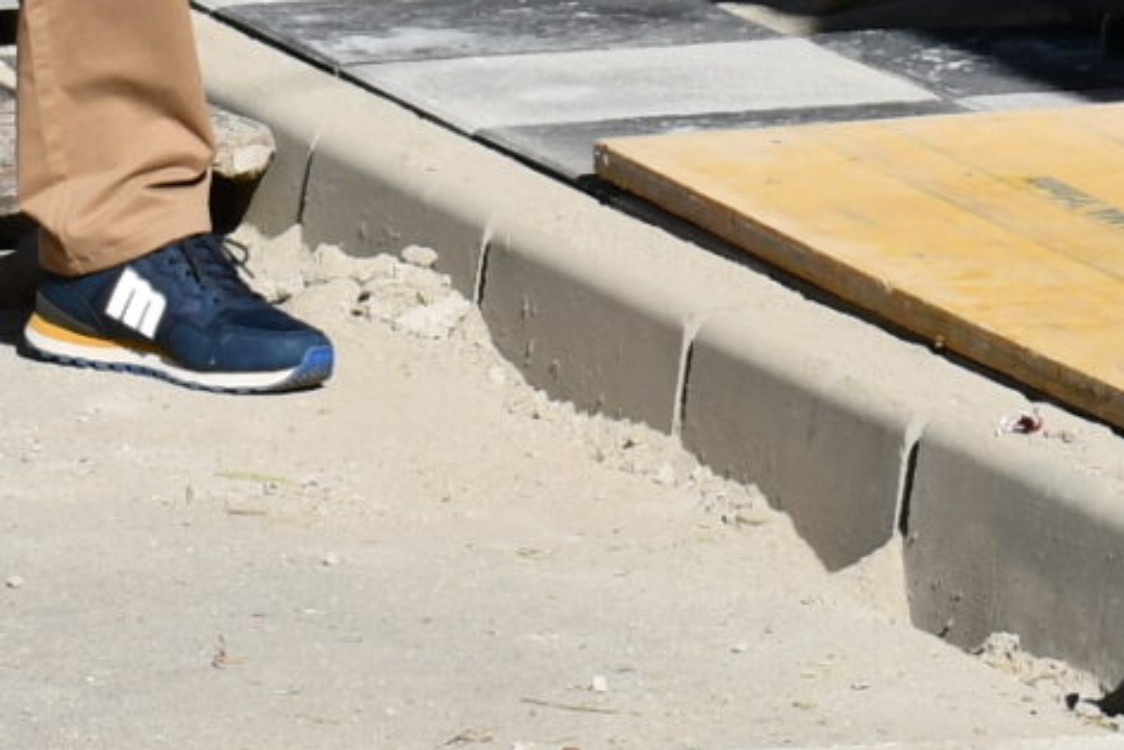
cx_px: 724
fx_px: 12711
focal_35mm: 407
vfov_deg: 3.3
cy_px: -1070
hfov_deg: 5.1
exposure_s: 1/250
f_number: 11
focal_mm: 50
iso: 100
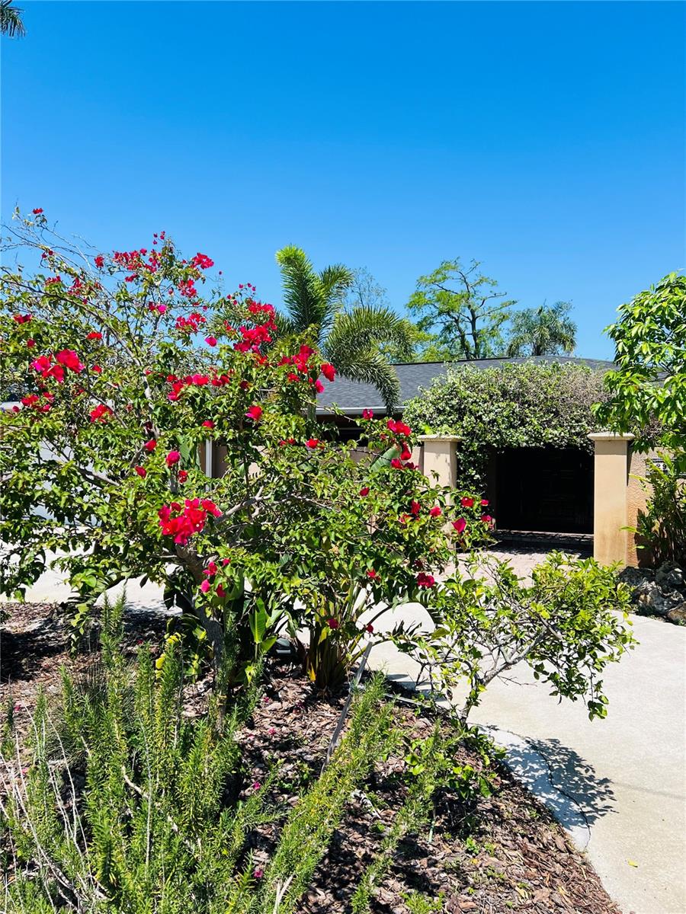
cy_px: 457
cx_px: 343
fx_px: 687
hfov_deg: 53.1
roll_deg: -0.1
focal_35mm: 26
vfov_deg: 67.3
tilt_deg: -0.4
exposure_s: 1/3571
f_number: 1.5
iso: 50
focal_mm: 5.7
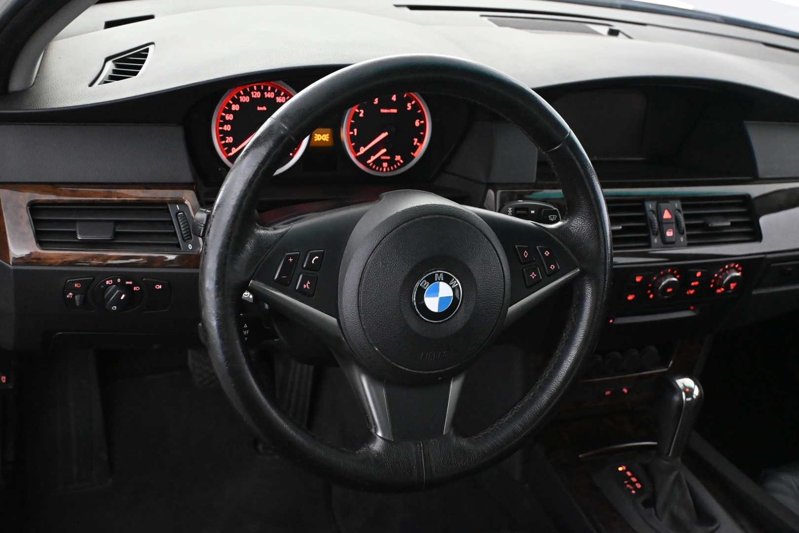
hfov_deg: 47.2
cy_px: 266
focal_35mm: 41
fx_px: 915
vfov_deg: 32.4
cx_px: 400
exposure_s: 1/60
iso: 7200
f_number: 4.5
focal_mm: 27.5
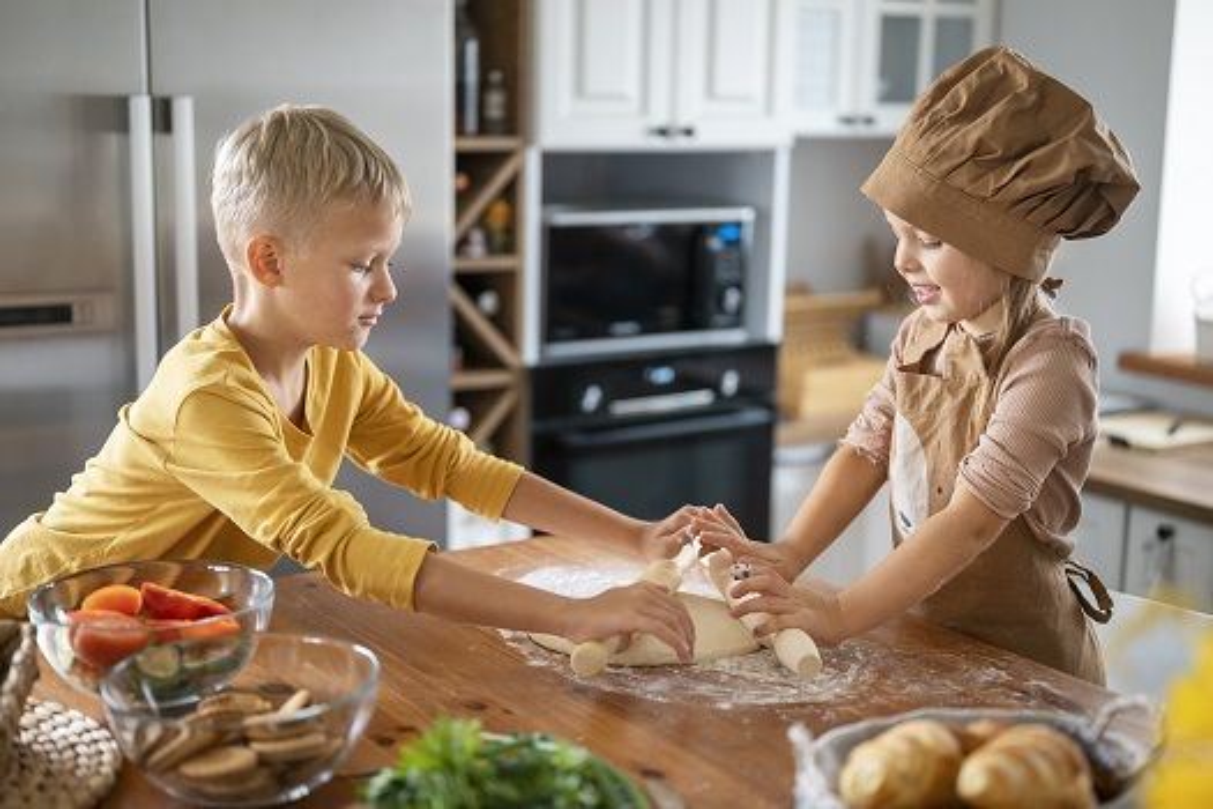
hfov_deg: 39.6
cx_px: 606
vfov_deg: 27.0
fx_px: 1685
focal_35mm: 50
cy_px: 404
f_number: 1.8
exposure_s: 1/200
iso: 1000
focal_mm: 50
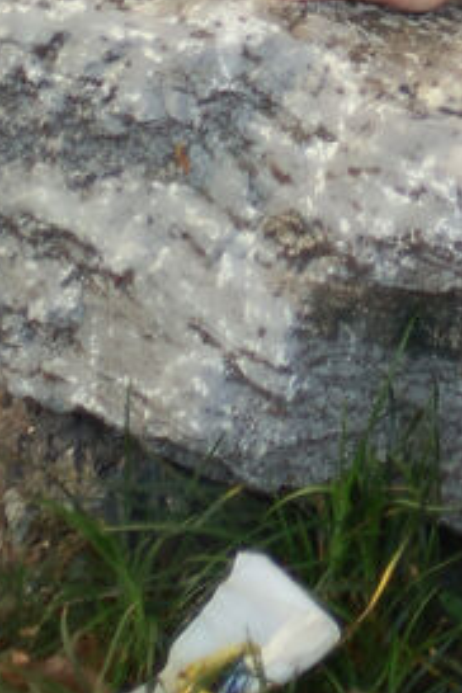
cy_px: -972
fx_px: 6217
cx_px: 774
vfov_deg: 6.1
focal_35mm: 323
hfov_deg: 4.2
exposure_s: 1/200
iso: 640
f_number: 1.8
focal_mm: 50
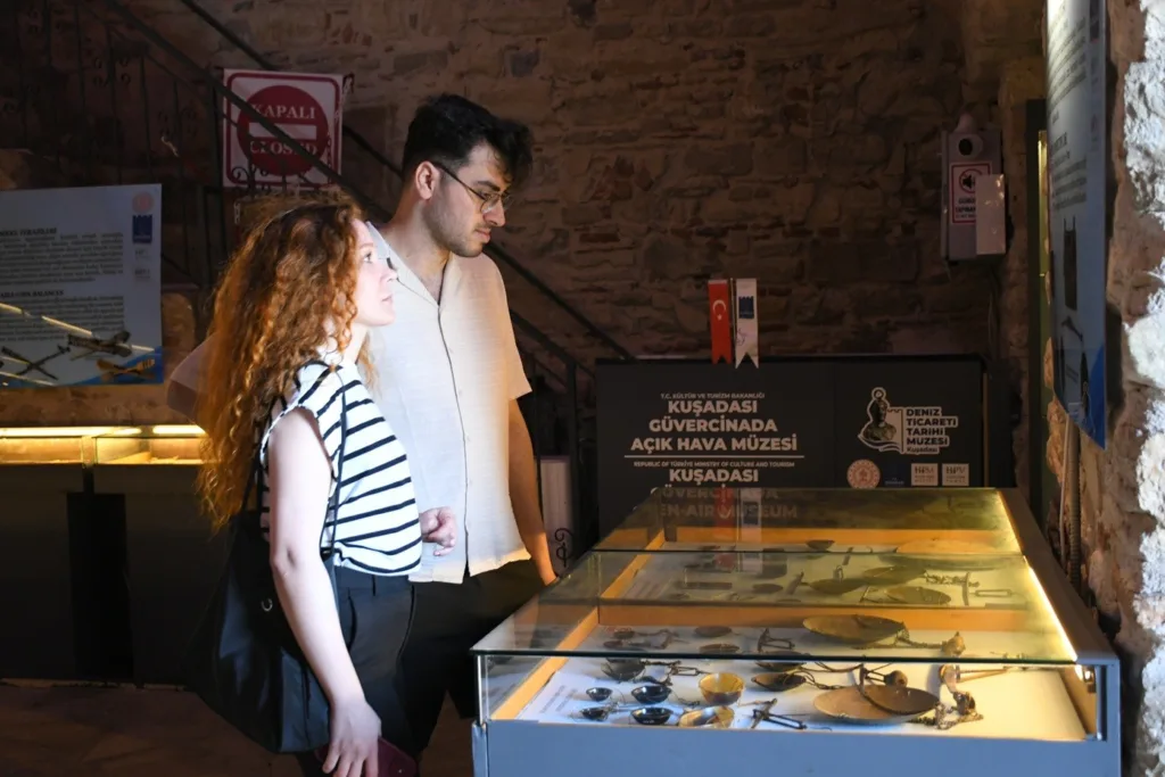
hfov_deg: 43.6
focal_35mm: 45
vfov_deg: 29.9
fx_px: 1456
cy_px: 388
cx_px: 582
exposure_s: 1/80
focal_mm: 30
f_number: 4
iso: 2000
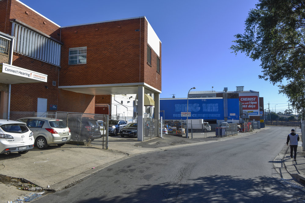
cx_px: 152
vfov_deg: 53.2
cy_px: 102
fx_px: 203
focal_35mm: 24
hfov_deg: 73.7
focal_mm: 24
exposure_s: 1/160
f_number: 8
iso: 50
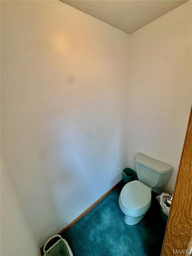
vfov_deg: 102.1
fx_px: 104
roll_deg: +4.9
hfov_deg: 85.7
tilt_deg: -18.1
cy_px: 128
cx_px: 96
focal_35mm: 14
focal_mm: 2.22
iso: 160
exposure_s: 1/120
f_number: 2.2
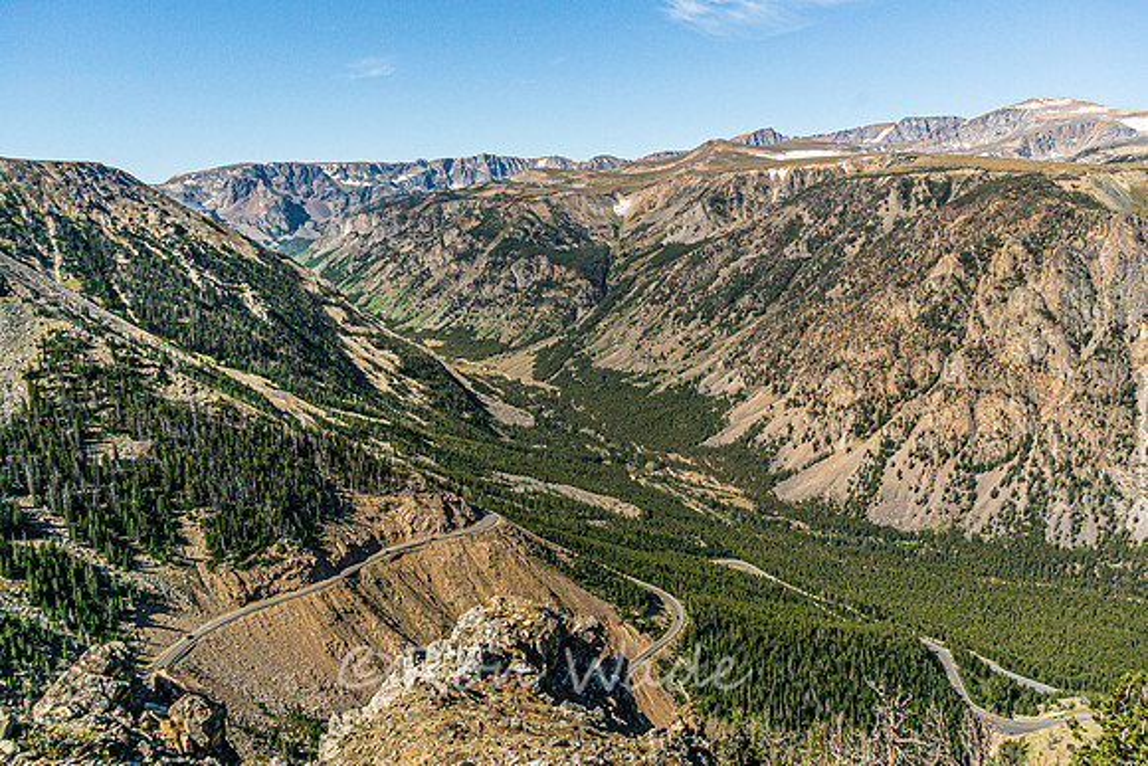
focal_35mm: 28
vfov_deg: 46.4
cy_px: 383
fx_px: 893
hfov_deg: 65.5
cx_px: 574
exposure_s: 1/2500
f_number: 7.1
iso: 400
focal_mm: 28
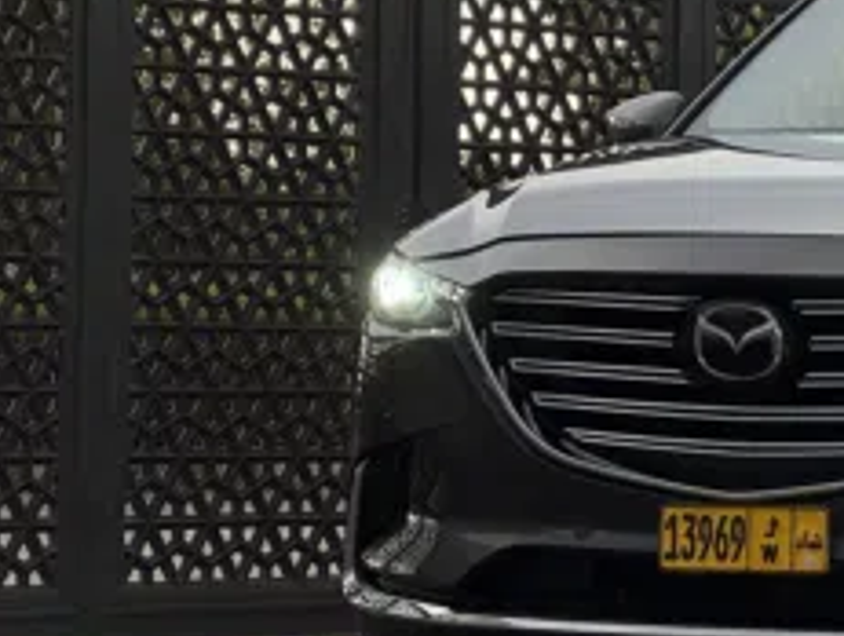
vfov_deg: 7.0
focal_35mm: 213
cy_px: 77
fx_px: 5201
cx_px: 1096
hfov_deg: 9.1
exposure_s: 1/153
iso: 25
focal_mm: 9
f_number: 2.8
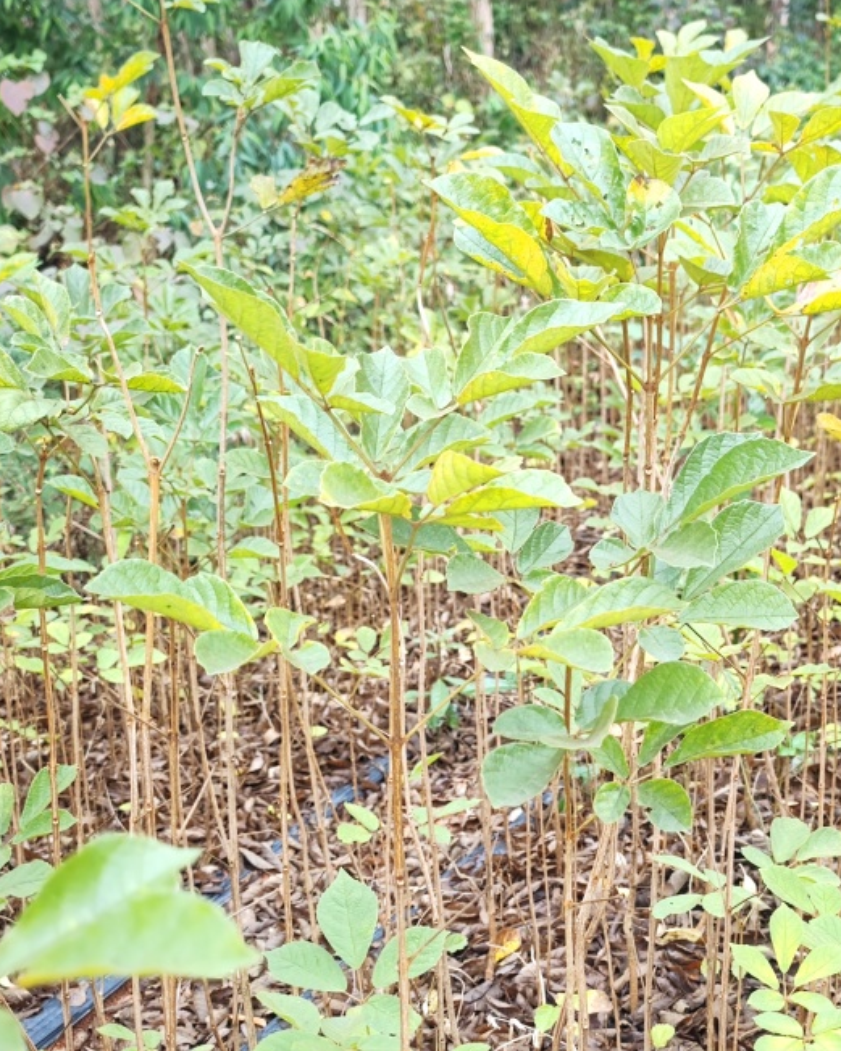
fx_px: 1742
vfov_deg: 33.3
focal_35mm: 56
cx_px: 583
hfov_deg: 26.9
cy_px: 698
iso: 56
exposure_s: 1/100
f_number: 1.9
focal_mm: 8.7
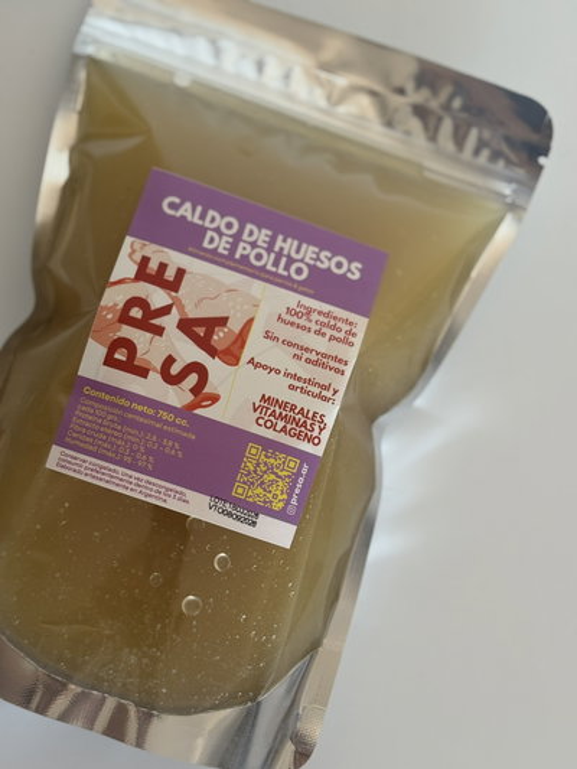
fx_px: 1155
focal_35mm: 52
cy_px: 384
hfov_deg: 28.0
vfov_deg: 36.8
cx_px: 288
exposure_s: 1/60
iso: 125
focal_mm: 5.96
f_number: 1.6
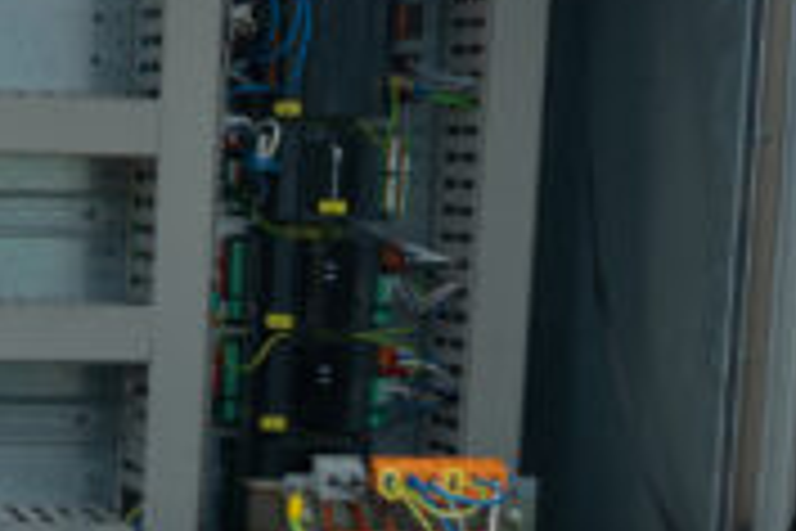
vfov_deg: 9.8
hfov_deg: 13.2
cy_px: 569
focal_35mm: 139
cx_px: -666
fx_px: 3073
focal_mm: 24
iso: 100
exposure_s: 1/60
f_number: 7.1
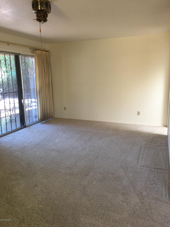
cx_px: 85
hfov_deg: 48.2
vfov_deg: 61.7
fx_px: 190
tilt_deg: -9.6
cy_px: 114
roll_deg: +0.6
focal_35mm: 29
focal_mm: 4.15
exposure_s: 1/30
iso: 40
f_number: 2.2
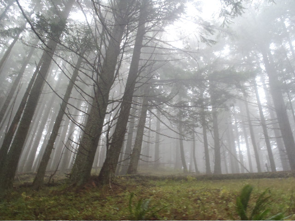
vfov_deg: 49.7
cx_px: 148
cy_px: 110
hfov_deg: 63.4
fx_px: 239
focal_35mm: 28
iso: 200
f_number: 3.9
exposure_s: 1/5
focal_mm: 5
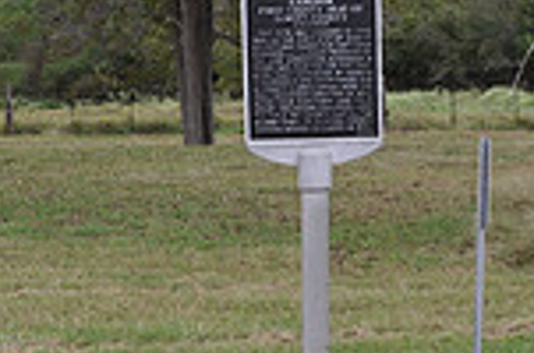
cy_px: 185
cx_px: 276
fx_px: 1880
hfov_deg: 16.2
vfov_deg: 10.7
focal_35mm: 127
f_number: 7.1
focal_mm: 22
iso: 200
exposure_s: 1/50
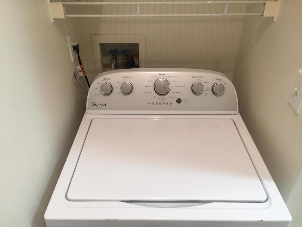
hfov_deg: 61.7
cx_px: 151
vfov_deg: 48.2
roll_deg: -0.4
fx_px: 253
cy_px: 114
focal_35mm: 29
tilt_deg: -33.3
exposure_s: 1/15
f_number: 2.2
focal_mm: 4.15
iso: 64
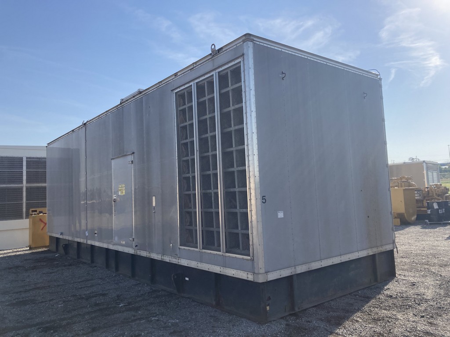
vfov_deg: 49.7
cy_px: 168
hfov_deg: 63.4
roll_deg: +1.0
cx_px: 225
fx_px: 364
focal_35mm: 28
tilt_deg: +3.5
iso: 20
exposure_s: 1/1799
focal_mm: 3.99
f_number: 1.8
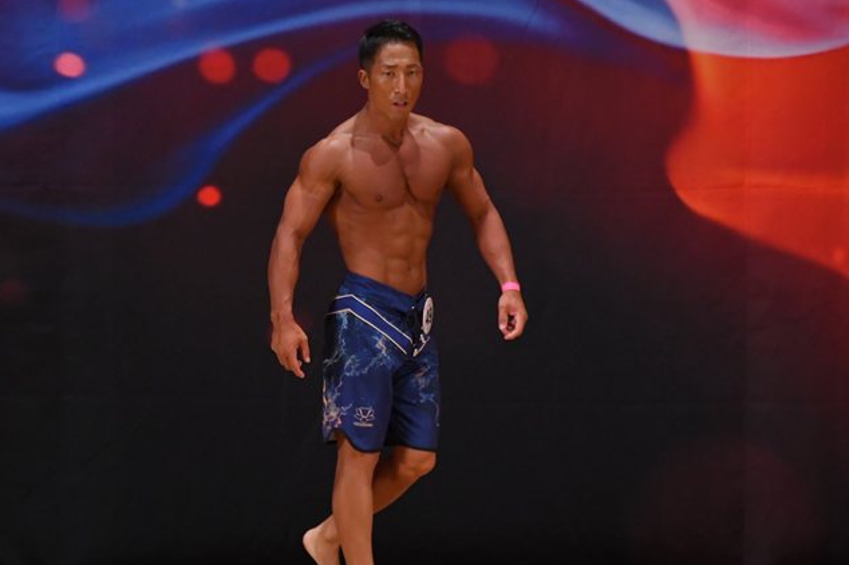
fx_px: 8650
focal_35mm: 367
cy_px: 293
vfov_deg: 3.7
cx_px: 339
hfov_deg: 5.6
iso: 3200
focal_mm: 200
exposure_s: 1/400
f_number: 5.6
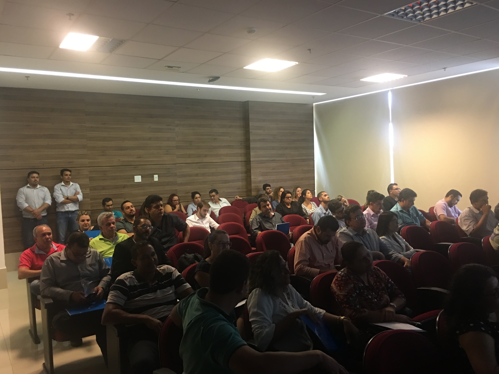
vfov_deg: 48.2
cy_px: 187
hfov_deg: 61.7
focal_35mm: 29
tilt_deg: -1.4
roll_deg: +2.6
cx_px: 250
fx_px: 418
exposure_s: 1/15
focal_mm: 4.15
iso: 100
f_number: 2.2
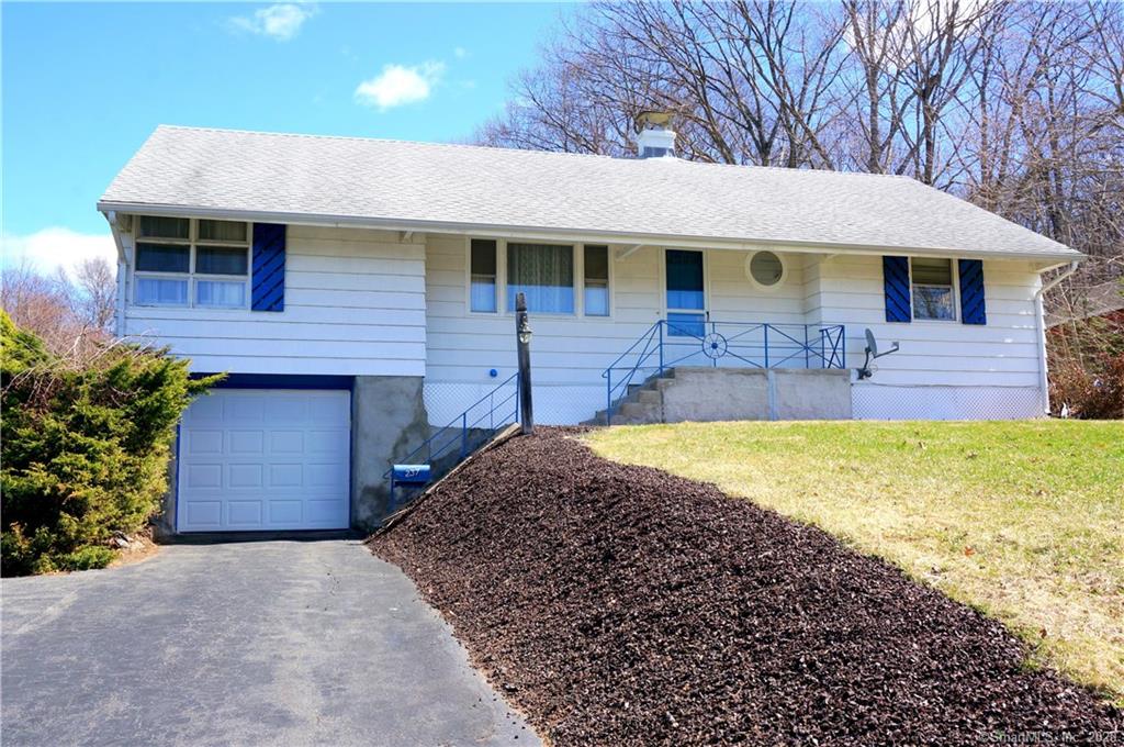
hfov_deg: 57.3
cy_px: 374
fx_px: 1029
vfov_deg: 39.9
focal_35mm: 33
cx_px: 562
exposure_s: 1/100
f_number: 13
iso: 100
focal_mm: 22
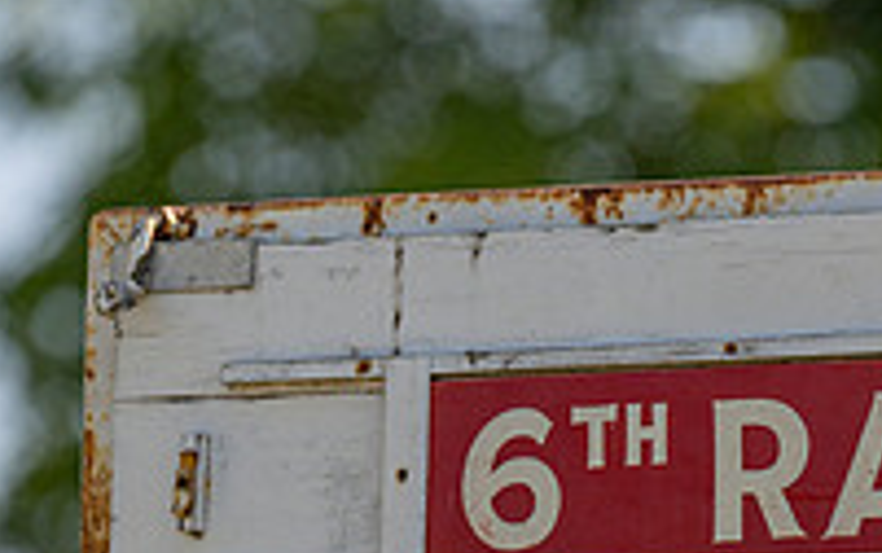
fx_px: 16479
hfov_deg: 3.1
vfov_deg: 1.9
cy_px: 965
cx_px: 753
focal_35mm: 685
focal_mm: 200
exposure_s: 1/1600
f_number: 4
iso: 200
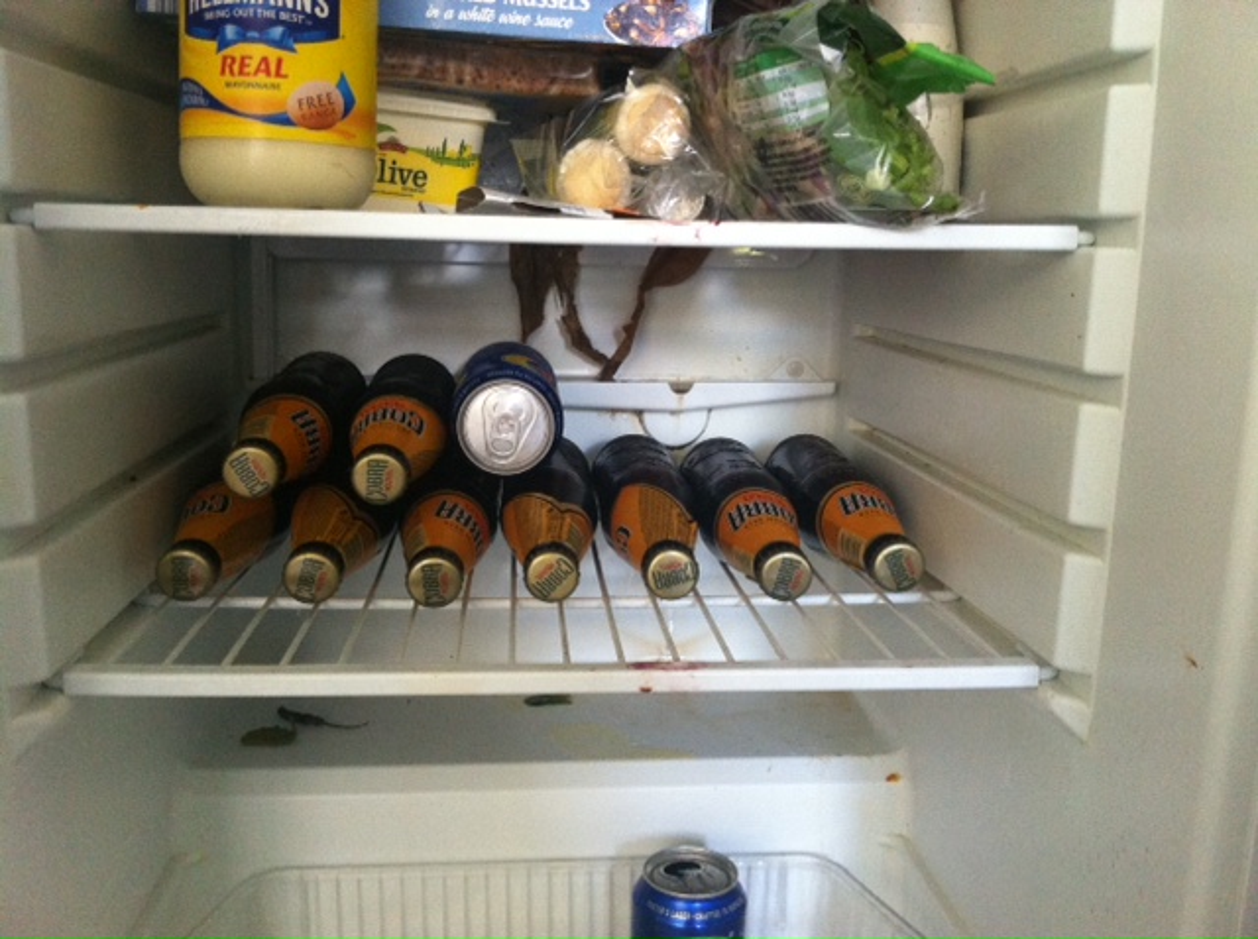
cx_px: 629
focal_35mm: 35
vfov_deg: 40.6
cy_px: 470
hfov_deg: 52.7
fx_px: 1270
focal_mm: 3.85
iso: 200
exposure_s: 1/15
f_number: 2.8
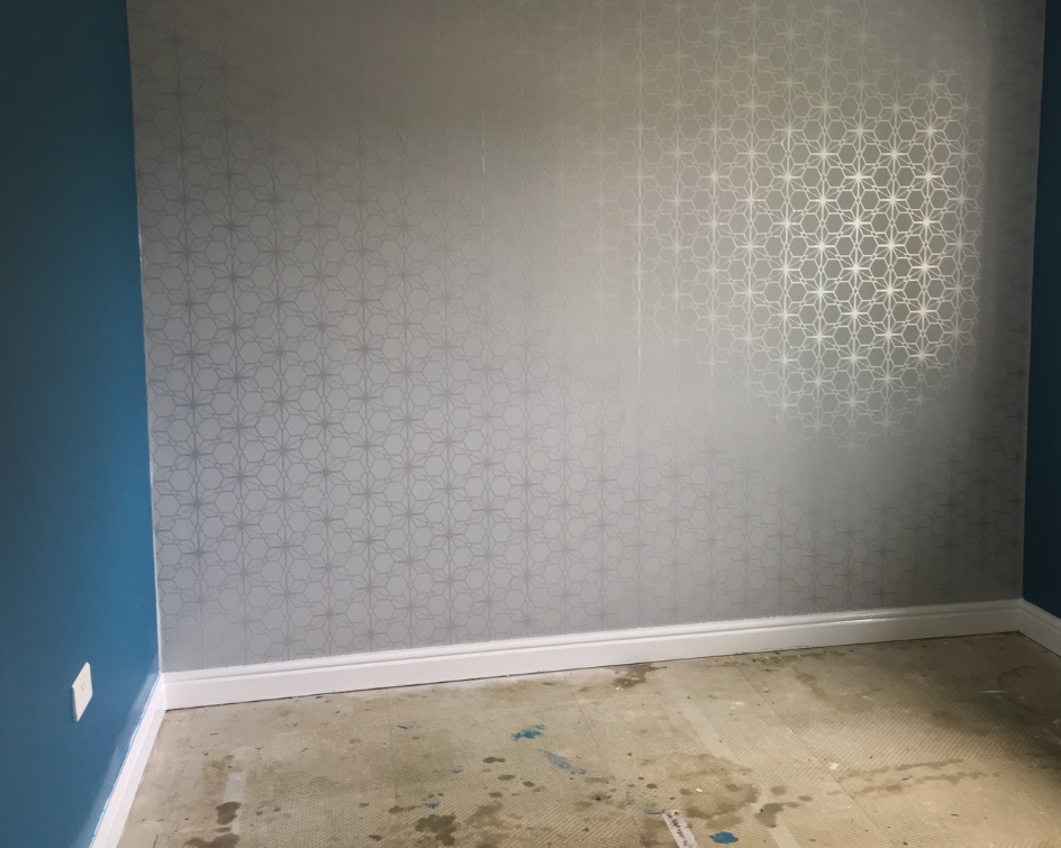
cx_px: 605
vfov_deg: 41.0
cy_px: 352
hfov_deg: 50.1
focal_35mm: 36
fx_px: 1130
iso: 80
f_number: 2.2
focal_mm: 4.15
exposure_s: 1/33
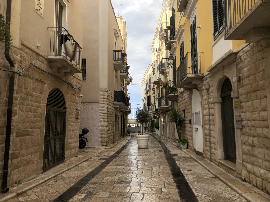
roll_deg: +1.4
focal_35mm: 28
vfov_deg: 49.7
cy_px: 101
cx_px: 135
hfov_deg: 63.4
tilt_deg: +5.5
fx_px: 218
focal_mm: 4
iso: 20
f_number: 1.8
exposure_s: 1/2114
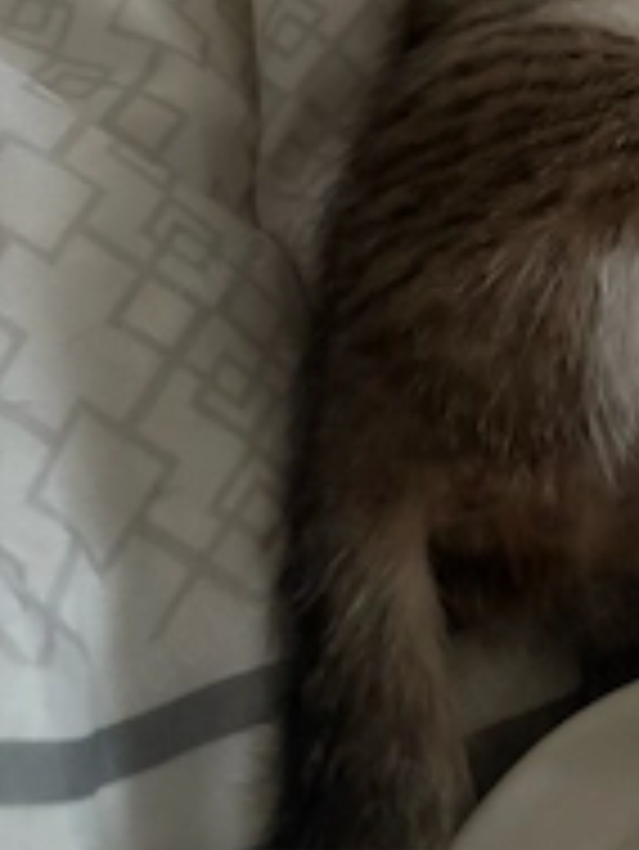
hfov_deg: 25.0
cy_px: -36
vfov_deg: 31.7
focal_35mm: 55
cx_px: 670
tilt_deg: -48.0
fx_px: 1352
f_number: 1.6
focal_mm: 5.96
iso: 800
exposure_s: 1/30
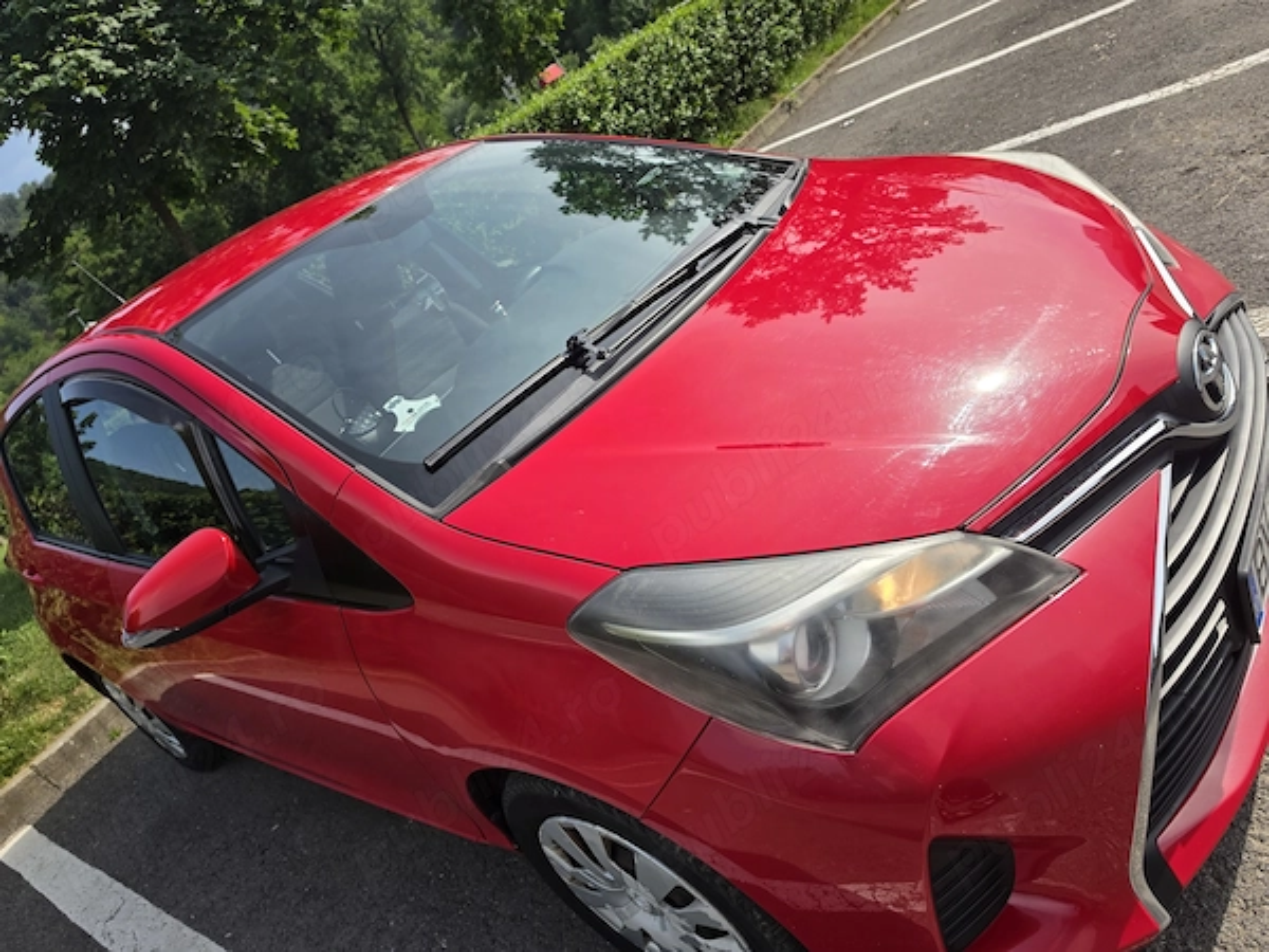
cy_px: 476
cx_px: 634
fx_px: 843
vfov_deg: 58.9
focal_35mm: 23
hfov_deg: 73.9
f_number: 1.4
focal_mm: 6.5
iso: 64
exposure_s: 1/4887
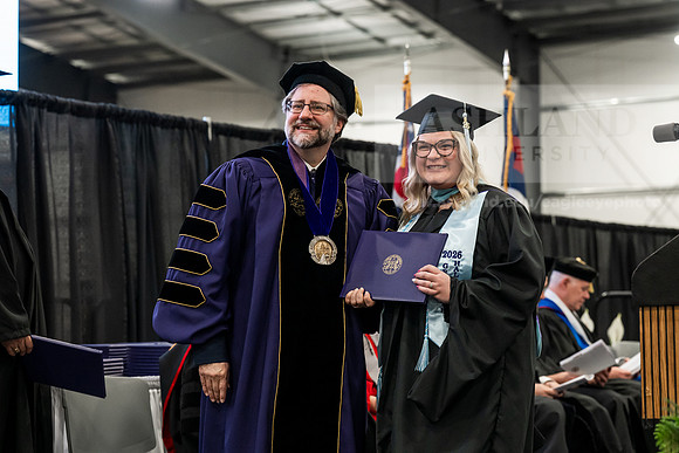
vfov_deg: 15.9
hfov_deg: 23.6
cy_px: 226
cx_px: 340
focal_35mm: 86
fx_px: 1622
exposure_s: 1/200
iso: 4000
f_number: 4.5
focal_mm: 86
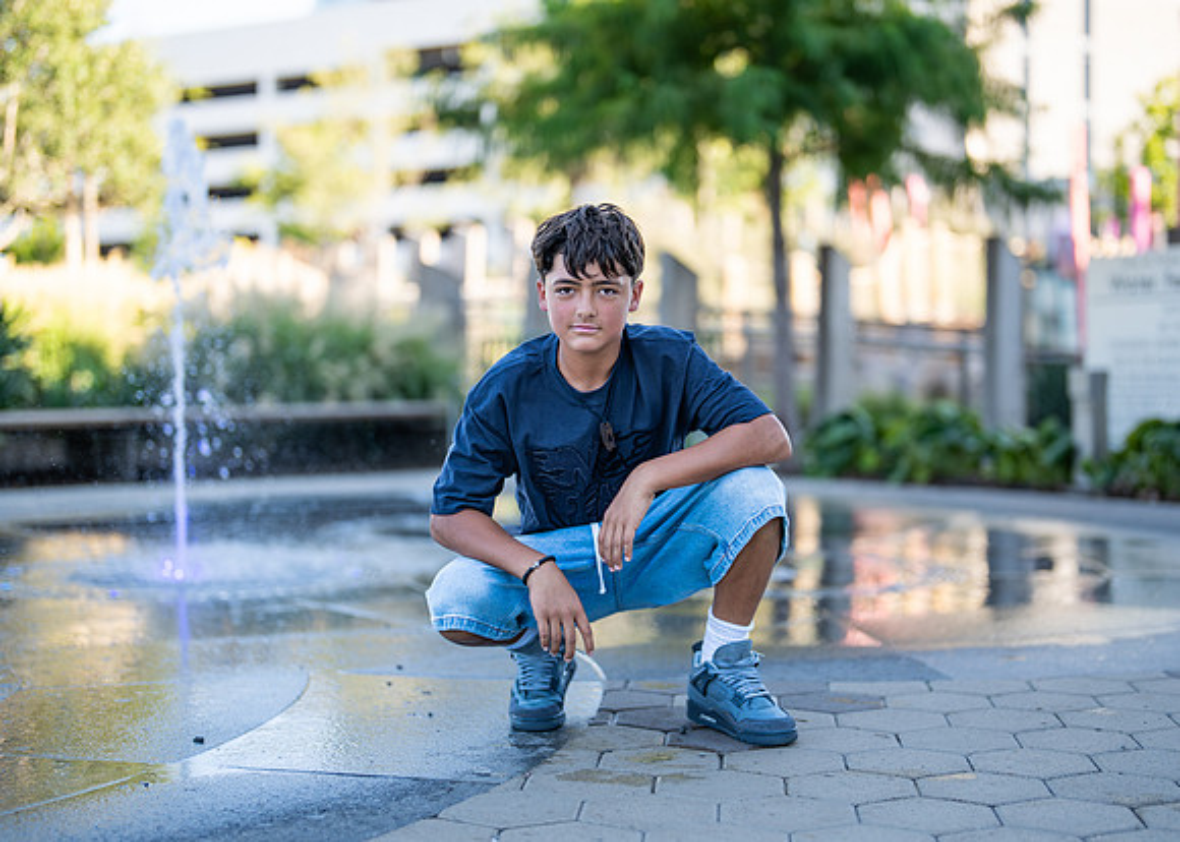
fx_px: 1965
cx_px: 652
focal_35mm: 59
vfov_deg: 24.2
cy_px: 415
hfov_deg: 33.4
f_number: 1.2
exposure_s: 1/800
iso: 100
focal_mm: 50
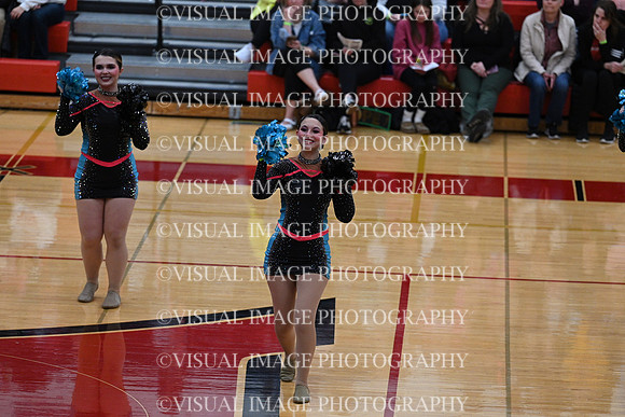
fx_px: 3473
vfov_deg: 6.9
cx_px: 312
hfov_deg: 10.3
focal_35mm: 200
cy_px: 208
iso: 4000
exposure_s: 1/400
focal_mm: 200
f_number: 4
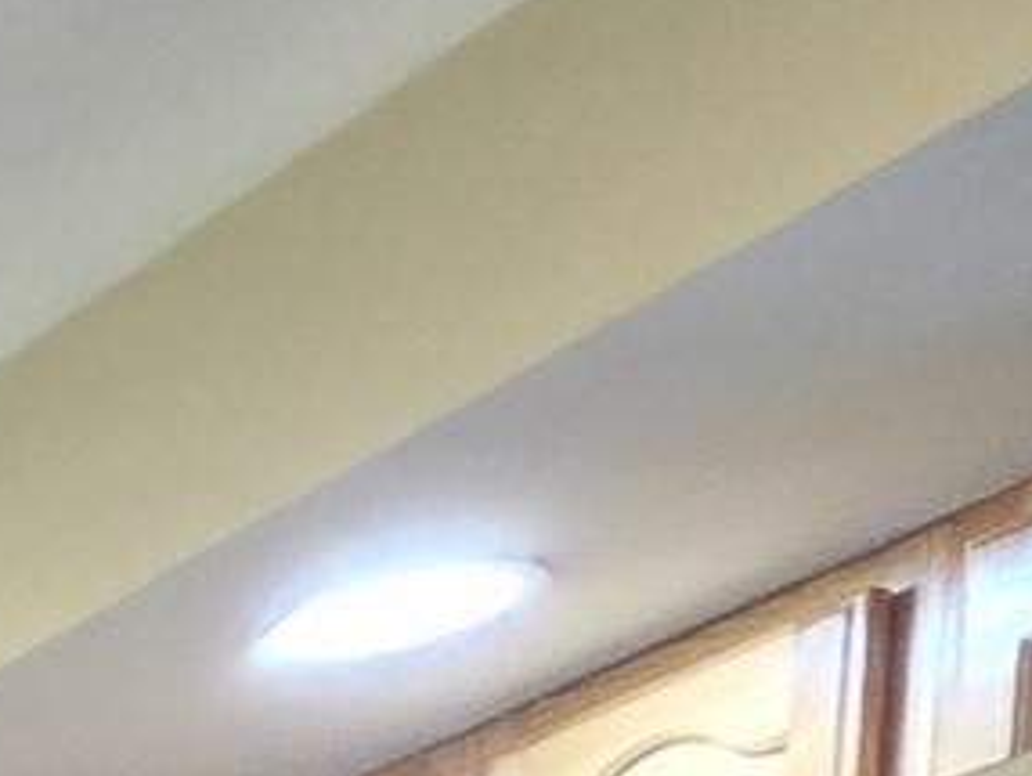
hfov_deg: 11.0
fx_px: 2775
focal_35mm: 93
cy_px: 2227
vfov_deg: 11.1
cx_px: -2190
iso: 800
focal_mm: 2.2
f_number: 2.2
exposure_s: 1/60
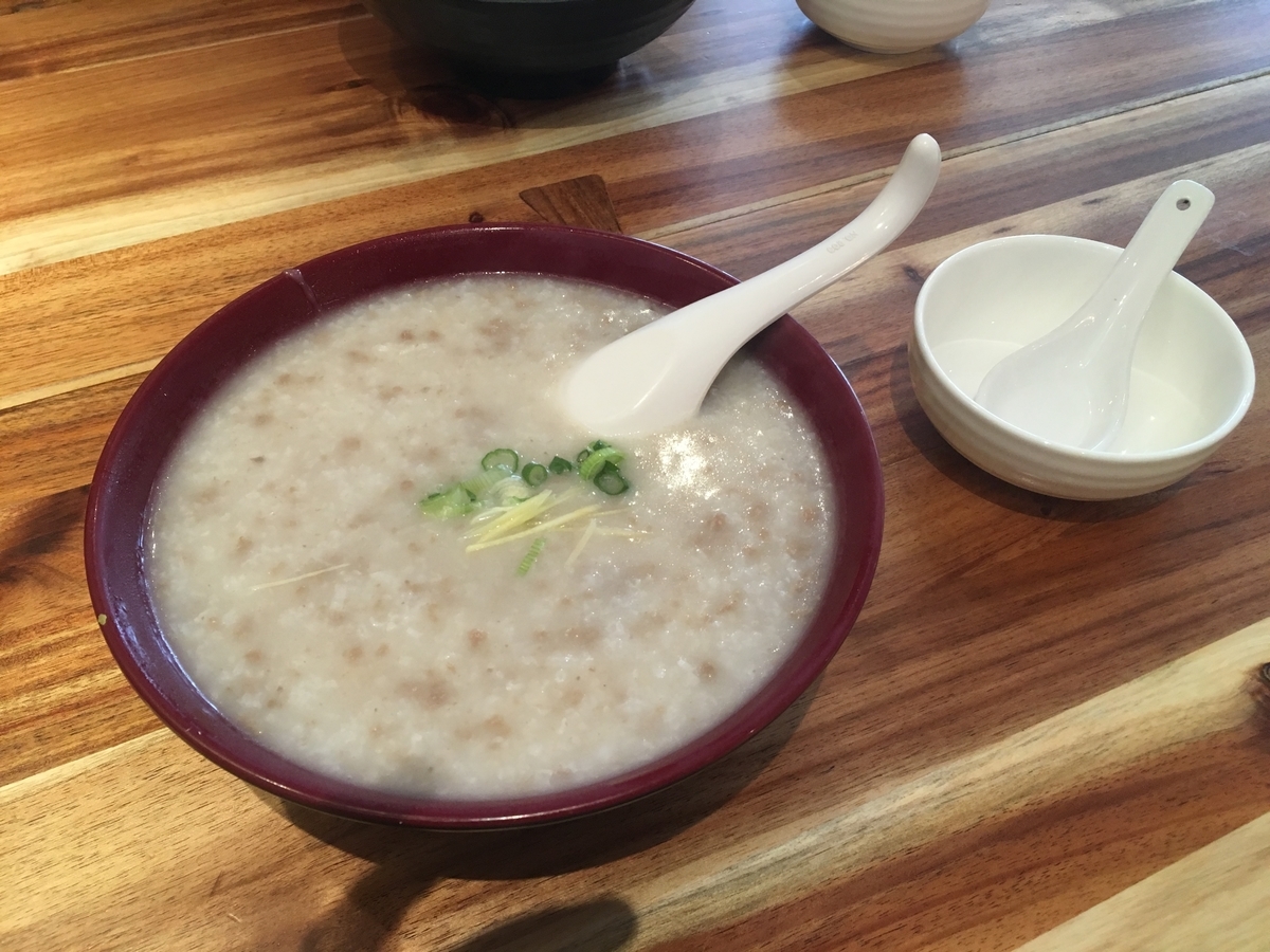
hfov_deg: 61.7
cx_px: 635
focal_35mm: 29
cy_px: 476
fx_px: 1064
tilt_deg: -48.2
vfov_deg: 48.2
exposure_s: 1/30
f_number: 2.2
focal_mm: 4.15
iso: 100
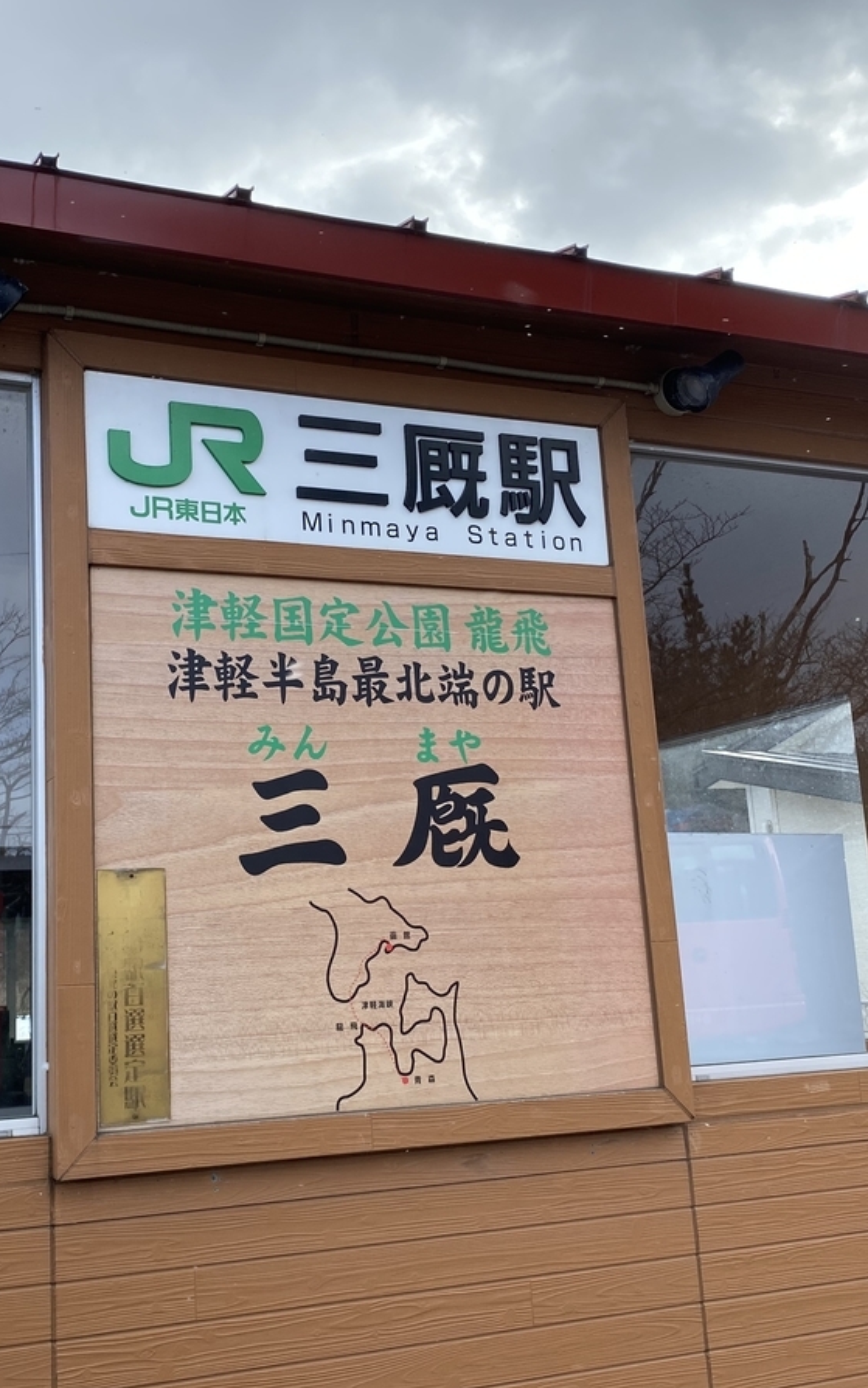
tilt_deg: +10.0
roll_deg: +2.1
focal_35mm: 37
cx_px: 247
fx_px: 1400
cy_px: 694
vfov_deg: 52.7
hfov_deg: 33.9
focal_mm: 4.25
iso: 32
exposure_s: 1/935
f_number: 1.8
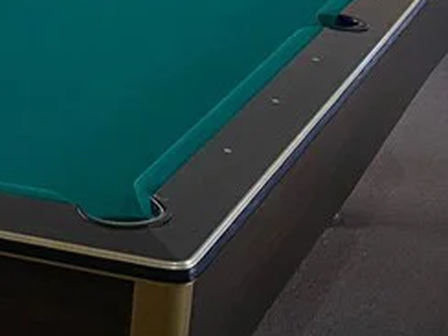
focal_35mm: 109
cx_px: -235
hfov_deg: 16.4
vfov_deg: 12.9
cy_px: -154
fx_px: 1411
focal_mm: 4.25
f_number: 1.8
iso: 160
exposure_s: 1/60
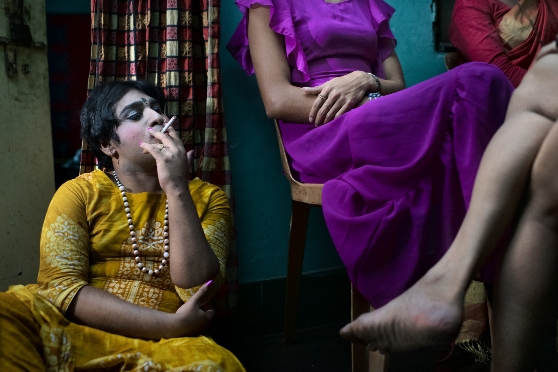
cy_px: 186
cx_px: 279
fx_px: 542
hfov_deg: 54.4
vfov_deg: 37.9
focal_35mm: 35
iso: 1600
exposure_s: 1/125
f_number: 2.2
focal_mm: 35
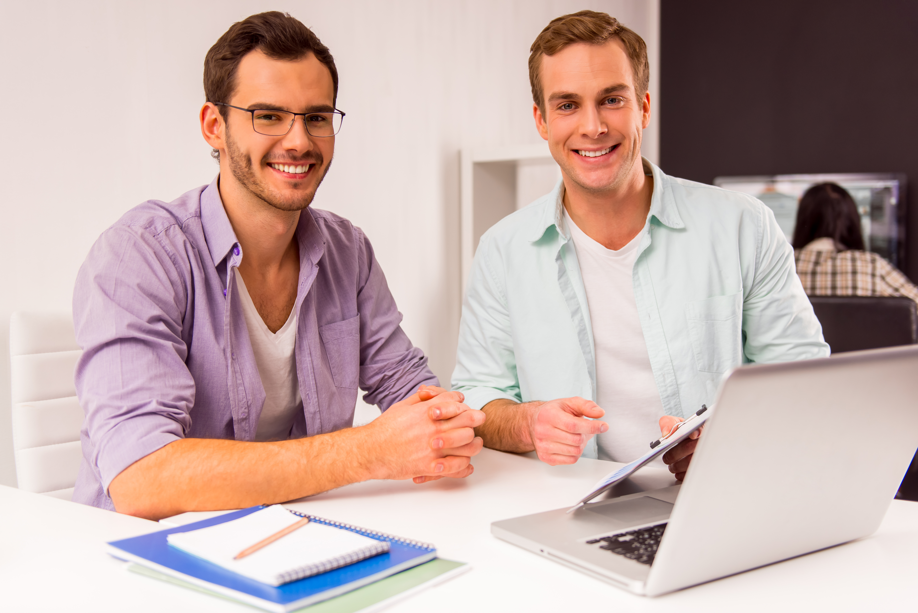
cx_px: 459
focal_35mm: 40
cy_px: 306
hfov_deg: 48.4
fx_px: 1020
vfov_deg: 33.4
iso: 320
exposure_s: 1/320
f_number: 3.2
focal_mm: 40
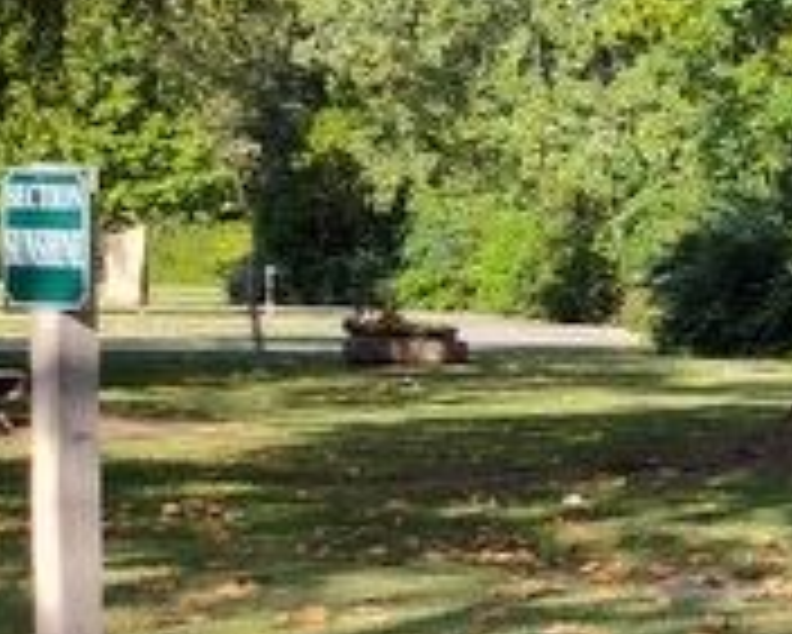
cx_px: 1764
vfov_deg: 15.0
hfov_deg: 14.3
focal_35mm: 102
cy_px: 508
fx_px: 2392
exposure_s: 1/720
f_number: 1.8
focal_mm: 5.56
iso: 100
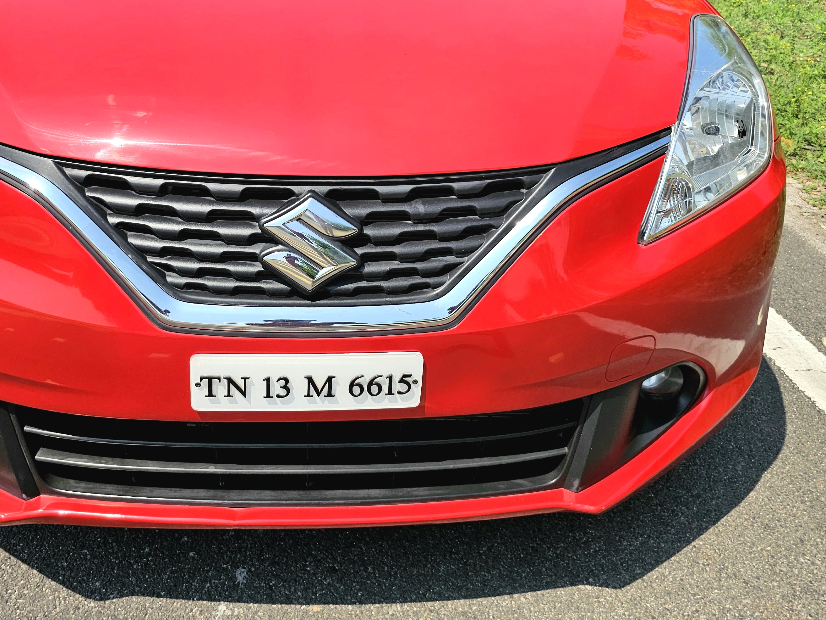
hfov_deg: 52.6
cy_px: 155
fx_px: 835
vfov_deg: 39.6
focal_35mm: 35
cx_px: 375
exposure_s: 1/1429
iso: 16
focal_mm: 6.3
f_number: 1.7
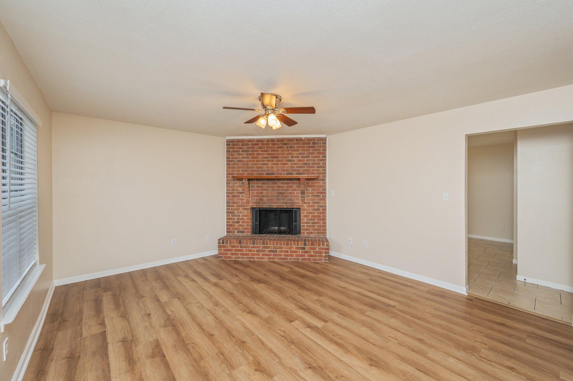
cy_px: 190
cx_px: 286
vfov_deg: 81.1
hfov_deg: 104.3
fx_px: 223
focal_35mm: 14
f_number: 9
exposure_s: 1/30
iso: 320
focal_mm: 14
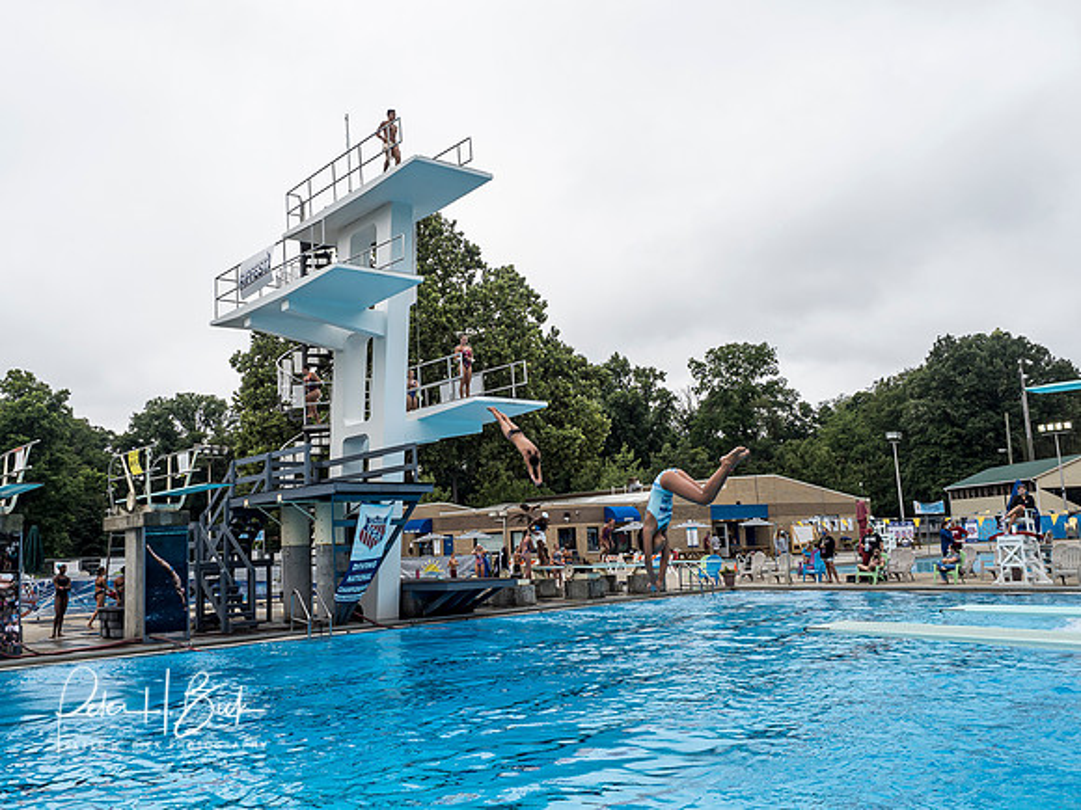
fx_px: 915
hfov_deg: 61.1
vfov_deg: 47.8
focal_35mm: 29
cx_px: 495
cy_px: 414
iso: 200
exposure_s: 1/250
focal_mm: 12
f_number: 7.1
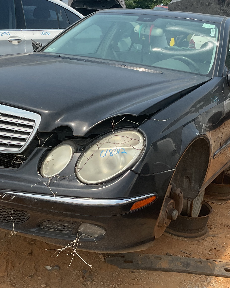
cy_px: 141
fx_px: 426
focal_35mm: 50
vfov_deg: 37.3
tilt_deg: -16.6
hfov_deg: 30.2
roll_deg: -3.6
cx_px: 127
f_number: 1.8
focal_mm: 3
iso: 16
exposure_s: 1/1279
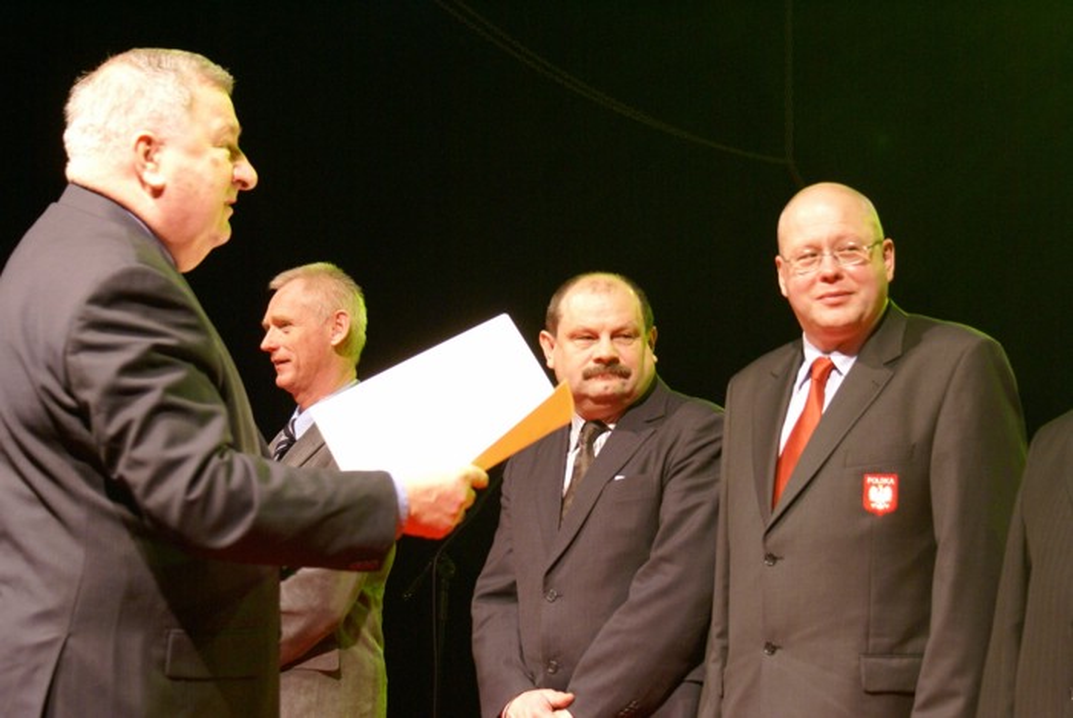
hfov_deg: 24.6
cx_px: 536
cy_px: 359
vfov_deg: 16.6
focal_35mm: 82
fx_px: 2461
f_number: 5.6
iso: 800
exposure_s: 1/25
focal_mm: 55
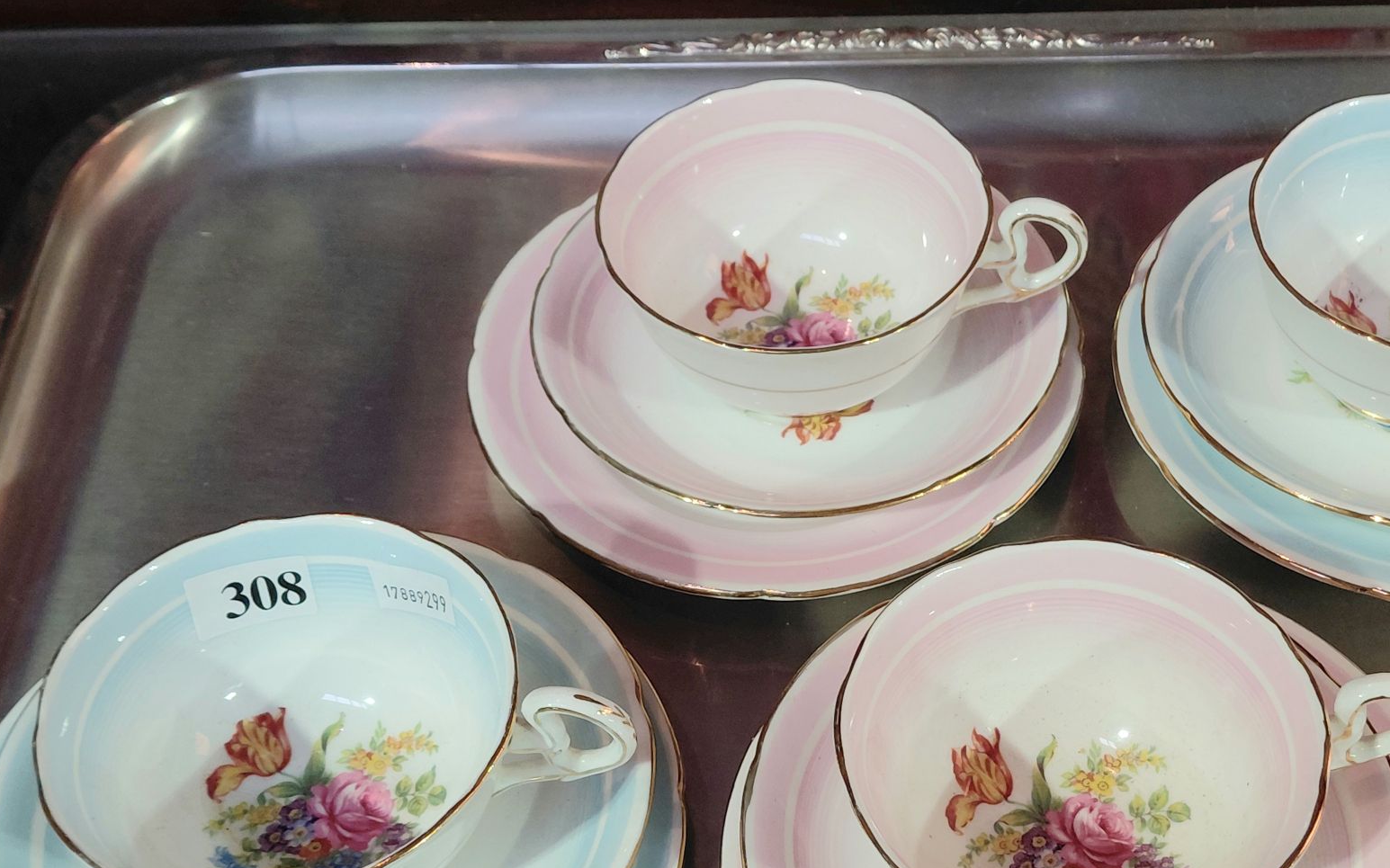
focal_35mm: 35
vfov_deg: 35.7
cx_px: 854
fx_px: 1326
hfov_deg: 54.8
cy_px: 615
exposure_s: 1/120
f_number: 1.8
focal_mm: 4.69
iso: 200
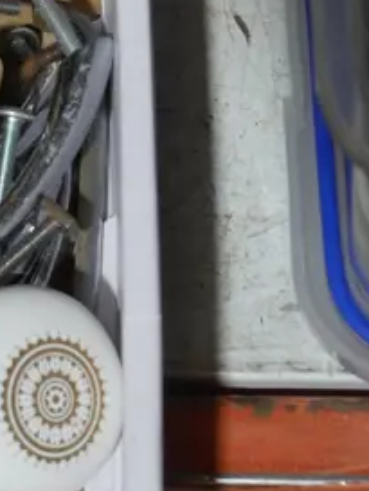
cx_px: -306
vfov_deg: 10.9
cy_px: 76
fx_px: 2556
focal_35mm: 180
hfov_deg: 8.0
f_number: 5.2
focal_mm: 24
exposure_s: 1/60
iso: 400
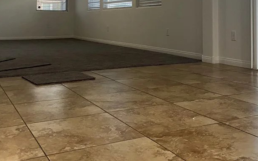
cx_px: 137
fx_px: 323
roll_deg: -0.2
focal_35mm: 46
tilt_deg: +2.3
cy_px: 2
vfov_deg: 26.5
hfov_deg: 43.5
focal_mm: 4.25
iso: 400
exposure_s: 1/60
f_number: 1.8
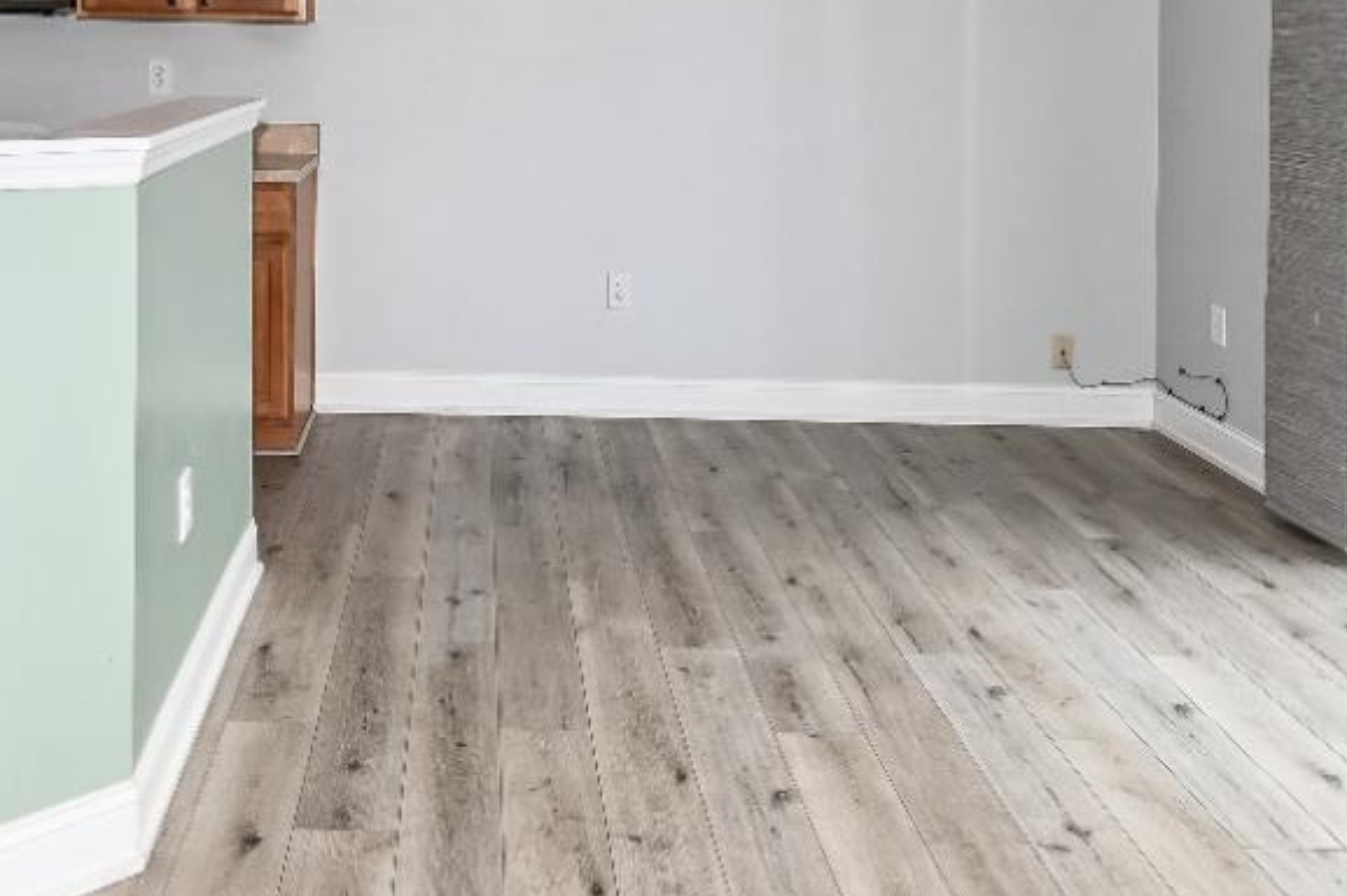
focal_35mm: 39
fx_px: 1458
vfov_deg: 33.1
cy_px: 166
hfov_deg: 47.4
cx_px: 313
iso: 400
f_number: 8
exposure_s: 1/80
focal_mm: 15
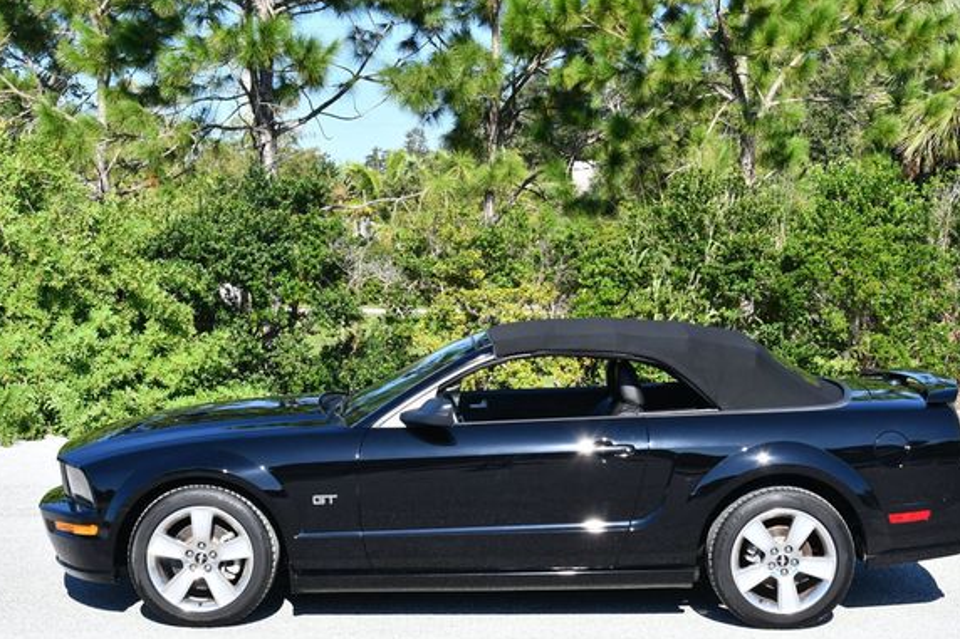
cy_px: 345
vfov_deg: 20.9
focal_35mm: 65
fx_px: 1733
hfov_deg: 31.0
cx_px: 514
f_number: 8
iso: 180
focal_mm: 29
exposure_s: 1/250
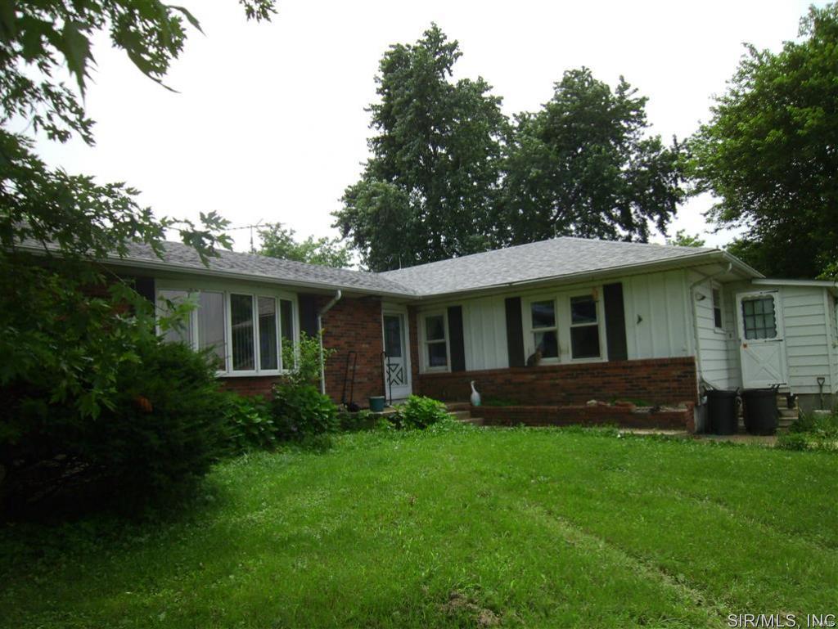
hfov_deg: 67.3
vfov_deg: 53.1
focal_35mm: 26
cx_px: 419
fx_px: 630
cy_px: 314
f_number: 9.3
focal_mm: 4.5
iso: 100
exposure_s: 1/246
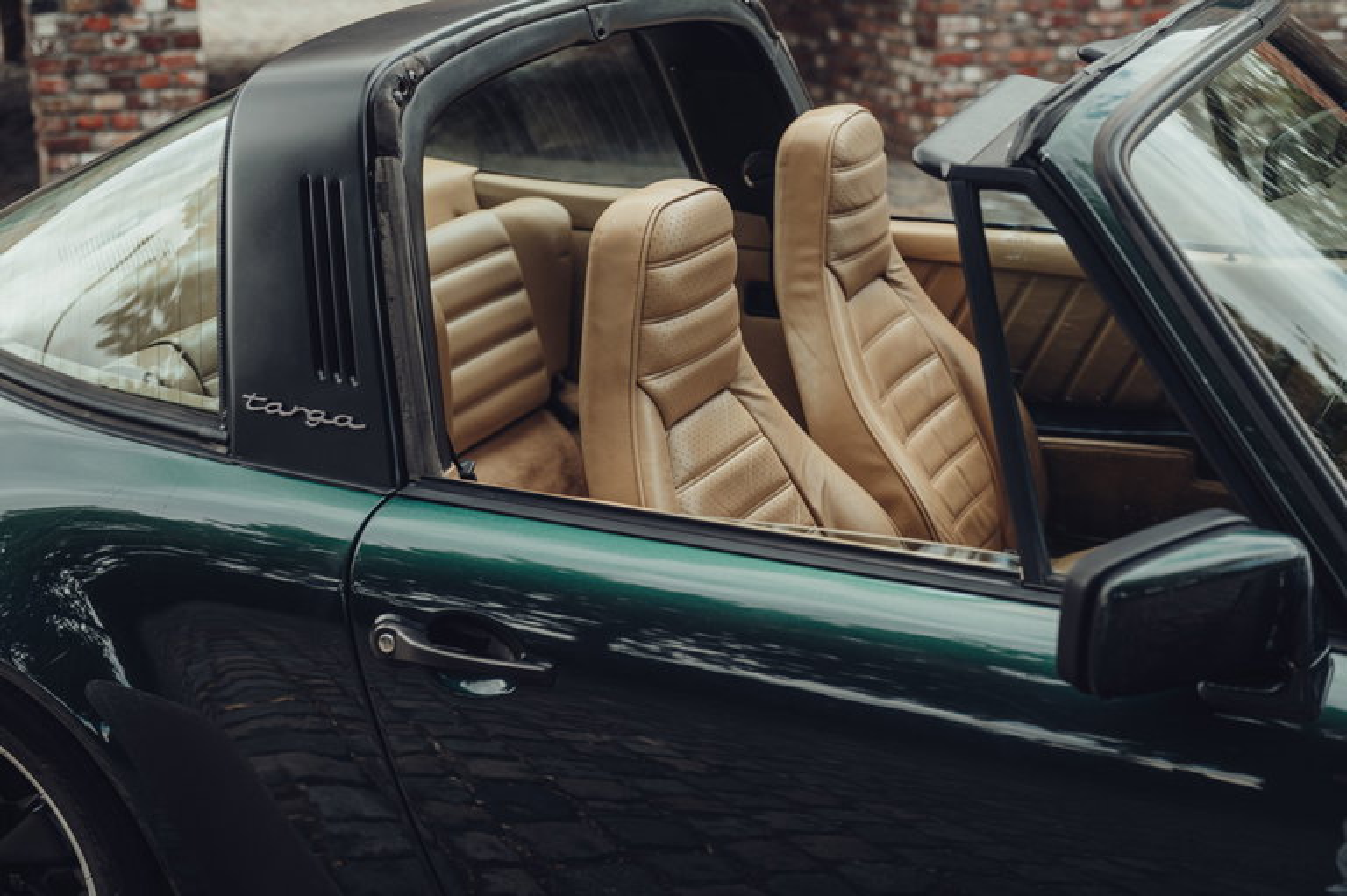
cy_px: 448
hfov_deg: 39.6
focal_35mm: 50
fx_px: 1870
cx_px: 674
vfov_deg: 27.0
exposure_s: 1/320
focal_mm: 50
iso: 200
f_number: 3.5
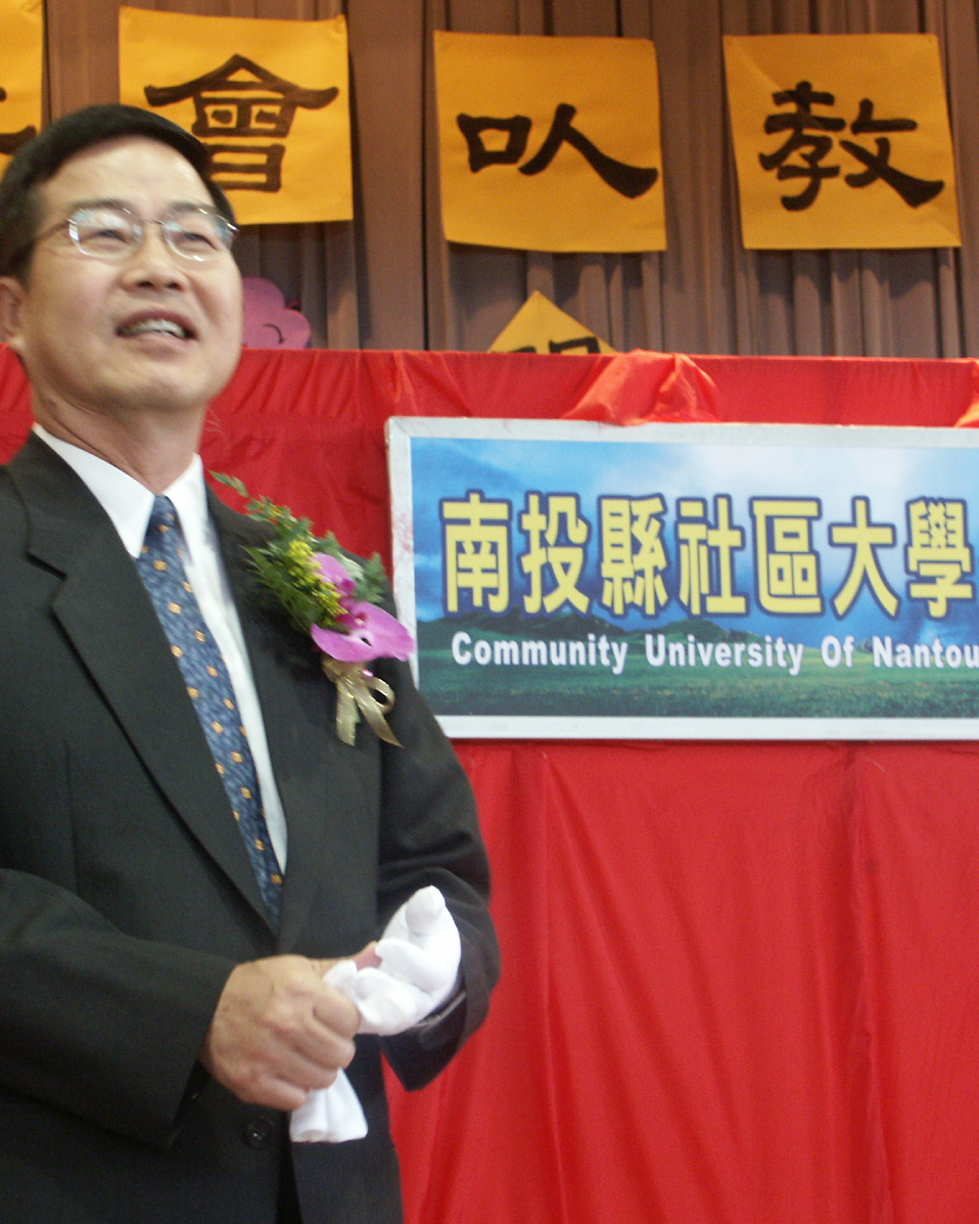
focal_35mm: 90
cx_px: 485
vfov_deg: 21.3
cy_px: 613
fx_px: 3259
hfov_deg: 17.1
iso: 200
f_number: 3.5
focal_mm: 17.23
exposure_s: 1/30
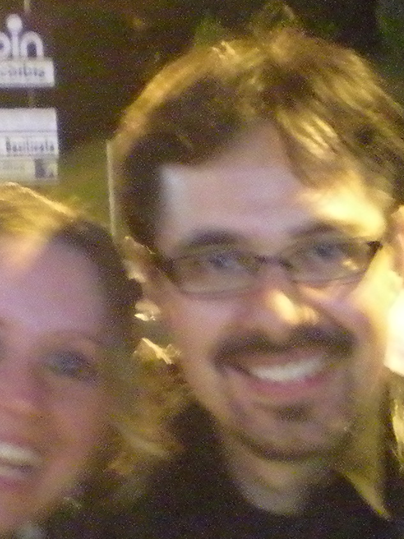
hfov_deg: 10.0
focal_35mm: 147
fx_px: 2287
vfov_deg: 13.4
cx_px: 398
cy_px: 446
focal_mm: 6.3
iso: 800
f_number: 3.1
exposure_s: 1/2
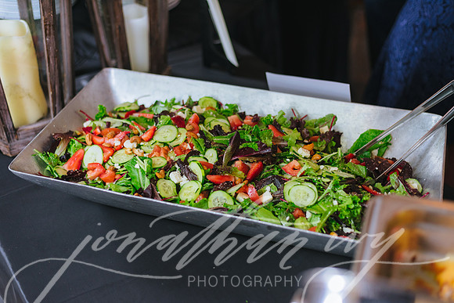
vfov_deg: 27.0
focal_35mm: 50
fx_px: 631
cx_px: 227
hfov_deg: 39.6
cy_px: 152
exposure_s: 1/200
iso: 800
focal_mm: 50
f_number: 2.2
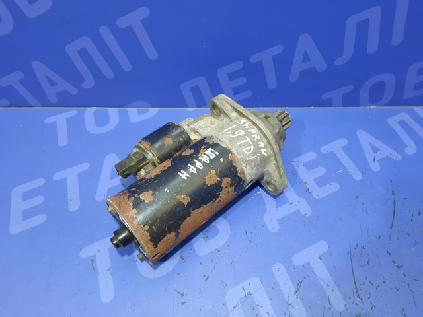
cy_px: 158
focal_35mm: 25
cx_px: 212
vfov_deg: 54.9
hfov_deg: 69.4
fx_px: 305
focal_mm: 4.6
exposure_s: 1/33
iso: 400
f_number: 2
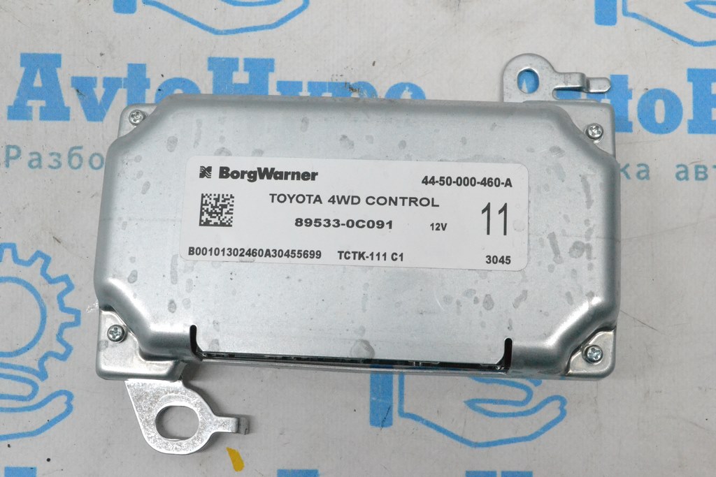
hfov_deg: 37.8
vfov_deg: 25.8
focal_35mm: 52
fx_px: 1044
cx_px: 358
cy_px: 238
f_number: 13
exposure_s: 1/160
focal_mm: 35
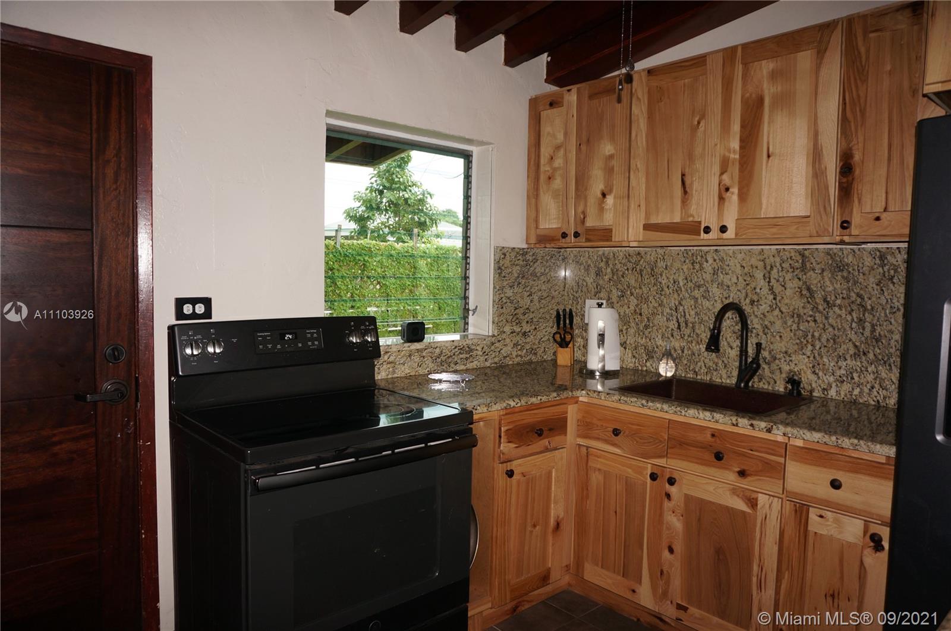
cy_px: 316
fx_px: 633
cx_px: 476
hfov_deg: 73.8
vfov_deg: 53.0
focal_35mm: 24
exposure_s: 1/160
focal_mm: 16
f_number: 4
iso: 320
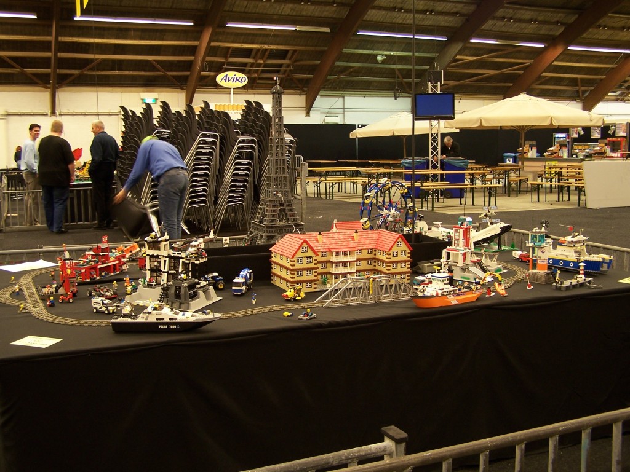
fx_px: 692
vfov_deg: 37.7
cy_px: 236
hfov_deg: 49.0
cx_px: 315
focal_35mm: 38
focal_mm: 6.3
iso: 80
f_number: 2.8
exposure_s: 1/2
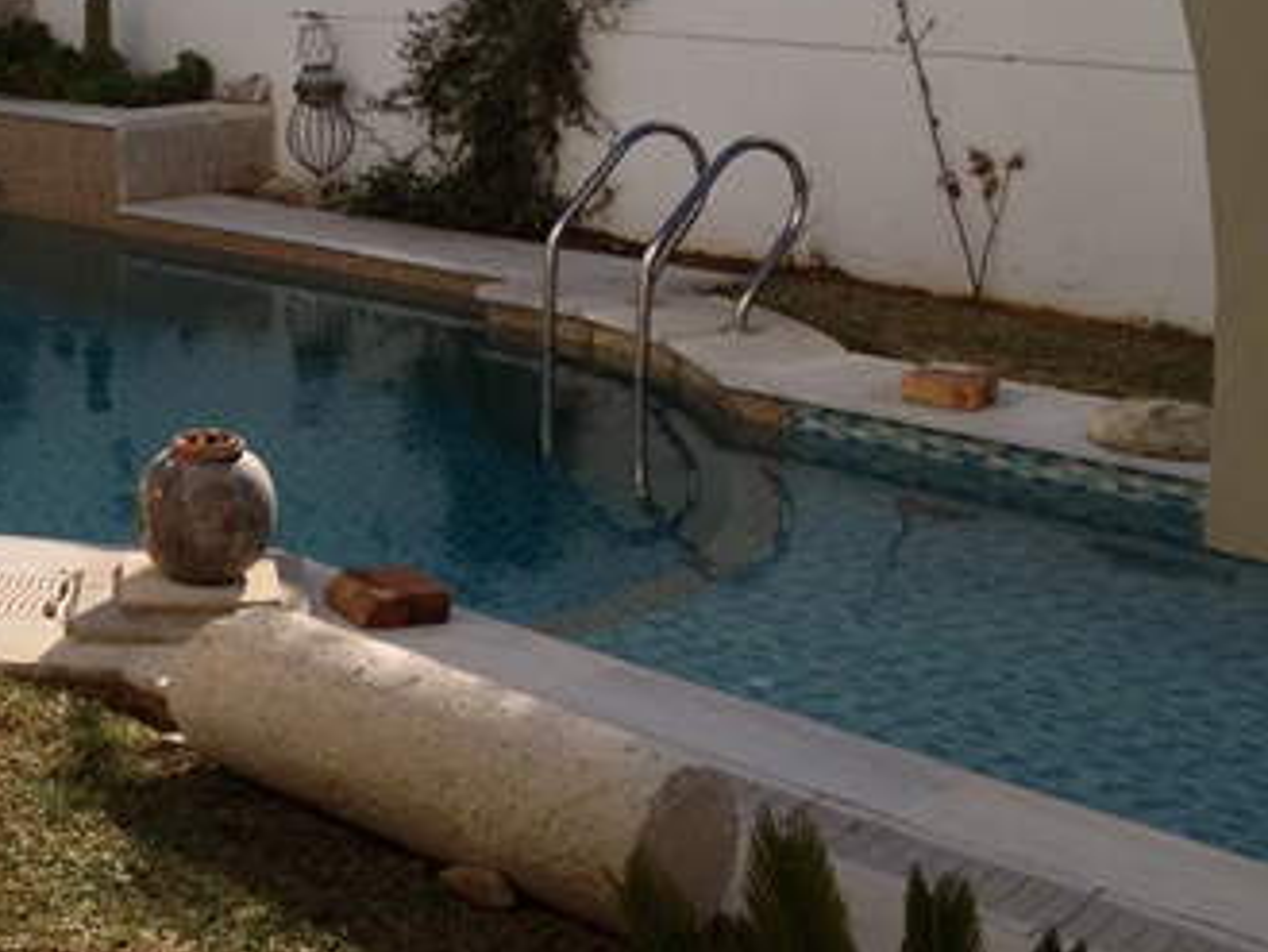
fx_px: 2492
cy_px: 193
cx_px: 100
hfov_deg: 27.4
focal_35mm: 68
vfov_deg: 21.4
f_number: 2.4
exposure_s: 1/2045
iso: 50
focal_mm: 4.28
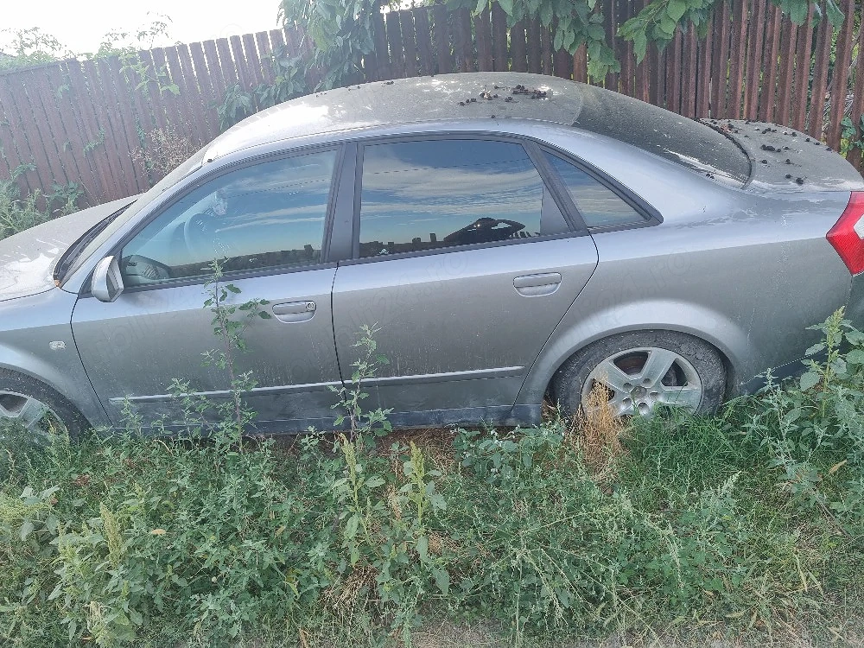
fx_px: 649
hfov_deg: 67.3
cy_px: 324
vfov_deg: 53.1
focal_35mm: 26
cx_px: 432
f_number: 1.8
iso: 50
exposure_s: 1/455
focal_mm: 5.4
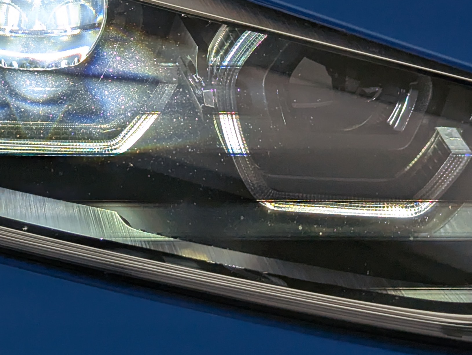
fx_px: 1639
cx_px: 49
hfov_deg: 16.2
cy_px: 108
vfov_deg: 12.4
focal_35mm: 120
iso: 52
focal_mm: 6.81
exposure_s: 1/1381
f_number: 1.85
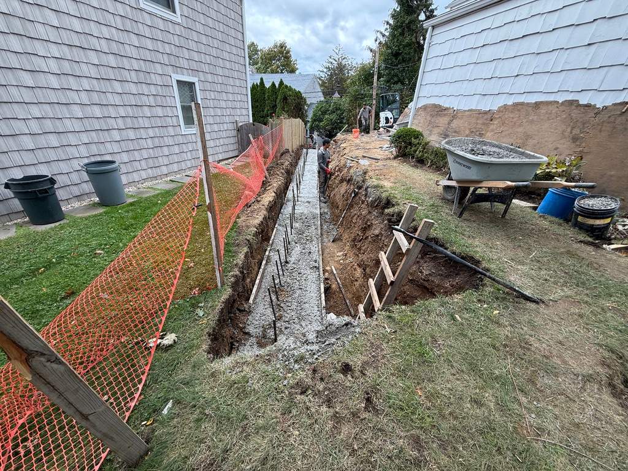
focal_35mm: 14
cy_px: 236
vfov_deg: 85.7
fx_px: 254
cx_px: 314
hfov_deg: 102.1
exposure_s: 1/126
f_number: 2.2
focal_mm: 2.22
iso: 50
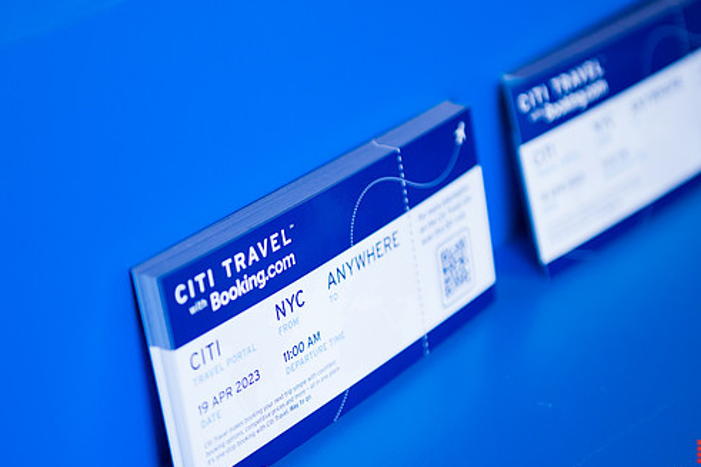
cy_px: 270
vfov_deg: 13.9
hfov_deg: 20.8
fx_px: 1908
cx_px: 308
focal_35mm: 98
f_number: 3.2
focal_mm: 70
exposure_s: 1/320
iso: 1000
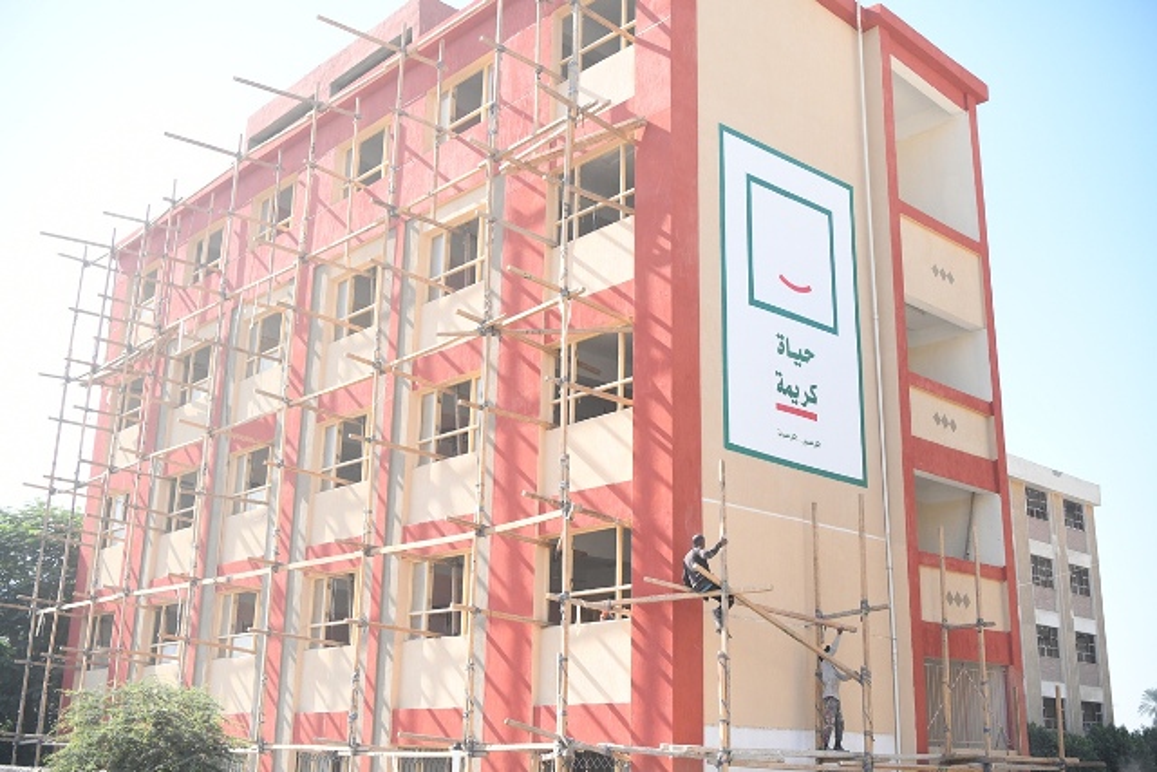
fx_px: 1286
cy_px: 386
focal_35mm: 40
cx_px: 578
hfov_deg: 48.4
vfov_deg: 33.4
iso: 2500
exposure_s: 1/8000
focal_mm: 40
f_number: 4
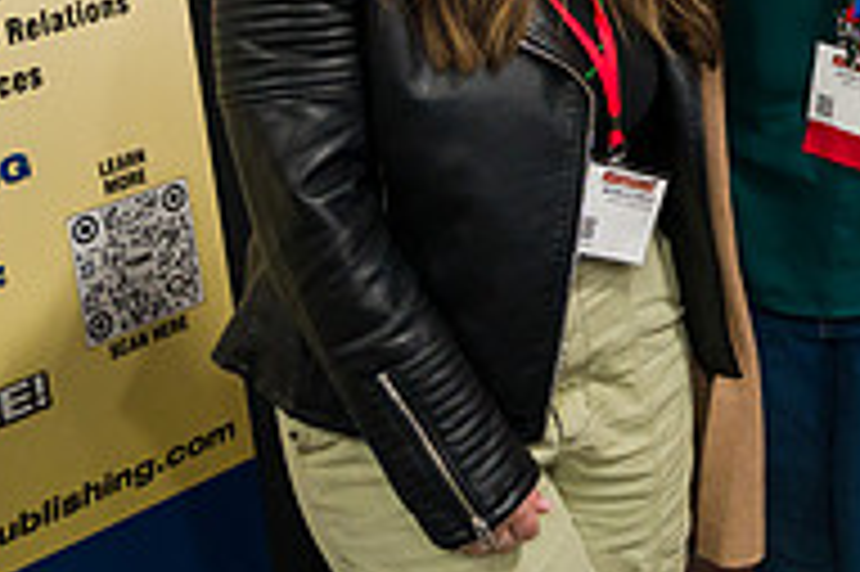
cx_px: 1022
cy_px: -234
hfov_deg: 20.4
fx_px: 2244
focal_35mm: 94
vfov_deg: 13.8
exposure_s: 1/400
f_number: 3.2
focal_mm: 31
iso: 3200
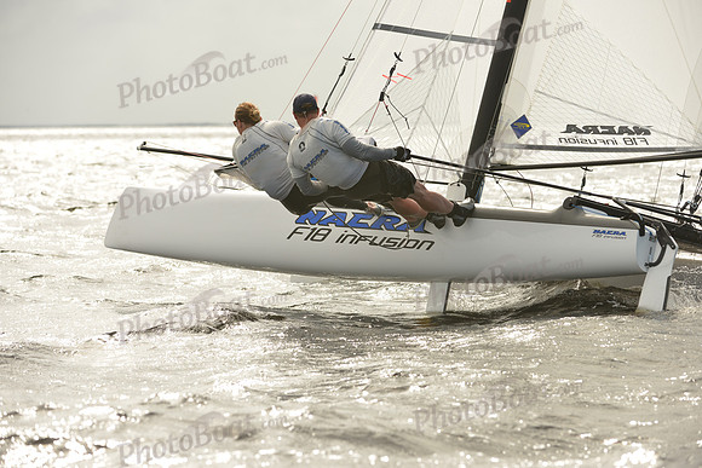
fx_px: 3901
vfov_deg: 6.9
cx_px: 351
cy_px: 234
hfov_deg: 10.3
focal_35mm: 200
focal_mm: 200
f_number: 5.6
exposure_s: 1/1000
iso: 250
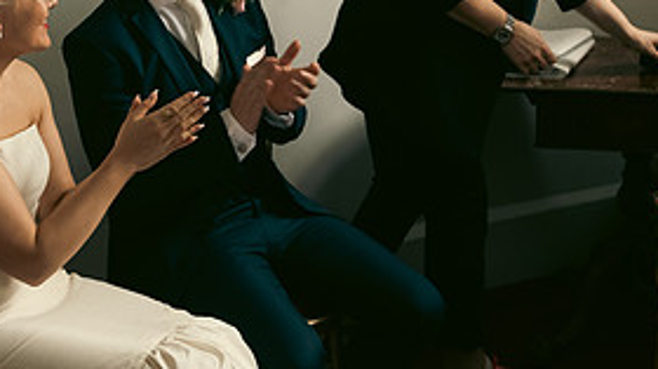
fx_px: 1325
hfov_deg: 27.9
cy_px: 15
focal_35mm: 76
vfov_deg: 15.6
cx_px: 350
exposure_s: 1/160
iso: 800
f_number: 3.5
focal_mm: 35
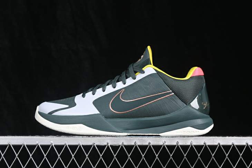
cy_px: 84
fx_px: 525
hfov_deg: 27.0
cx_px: 126
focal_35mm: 75
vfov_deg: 18.2
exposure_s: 1/60
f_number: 6.3
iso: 160
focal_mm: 50
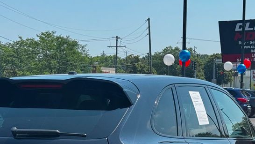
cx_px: 127
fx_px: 663
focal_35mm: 98
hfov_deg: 21.8
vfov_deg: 12.1
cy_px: 169
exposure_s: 1/2331
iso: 64
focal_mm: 6.76
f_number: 1.78
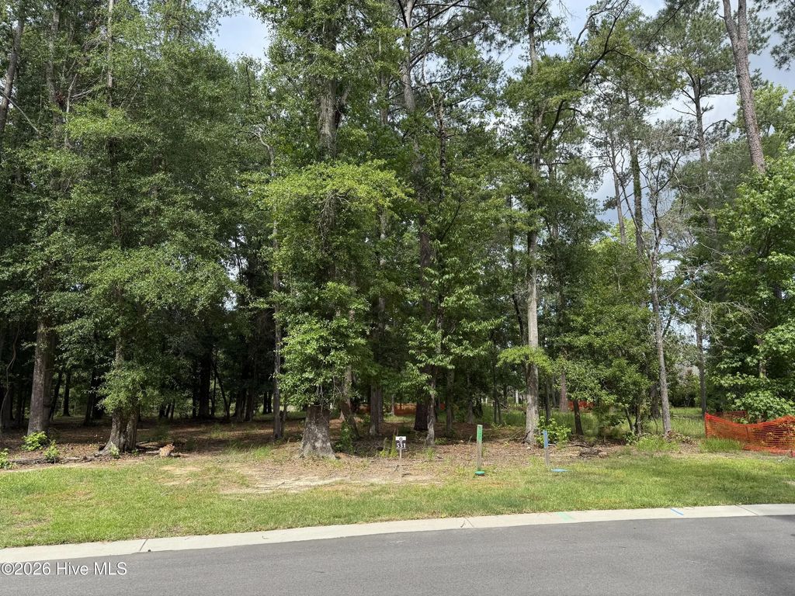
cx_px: 398
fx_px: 551
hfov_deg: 71.6
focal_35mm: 24
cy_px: 298
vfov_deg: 56.8
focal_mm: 6.76
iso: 100
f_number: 1.78
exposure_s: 1/1812
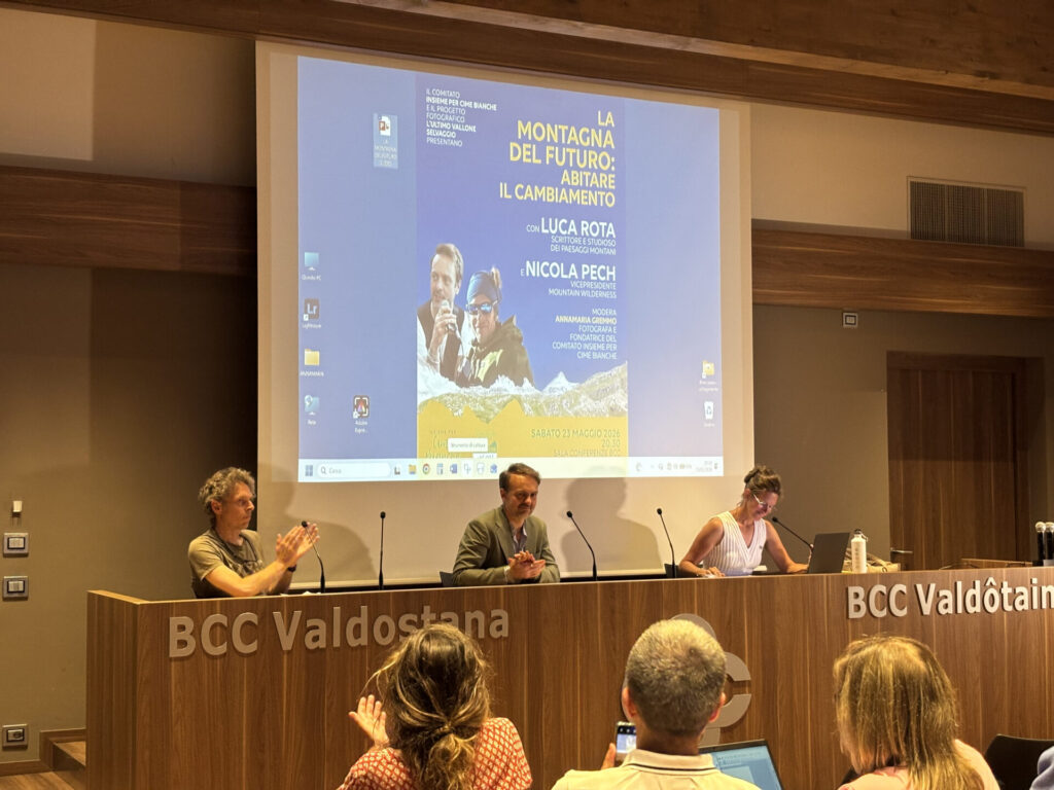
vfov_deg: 28.0
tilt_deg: +2.7
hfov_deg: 36.8
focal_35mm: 52
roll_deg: +0.4
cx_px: 527
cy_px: 395
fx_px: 1583
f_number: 1.6
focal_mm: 5.96
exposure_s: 1/40
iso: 160
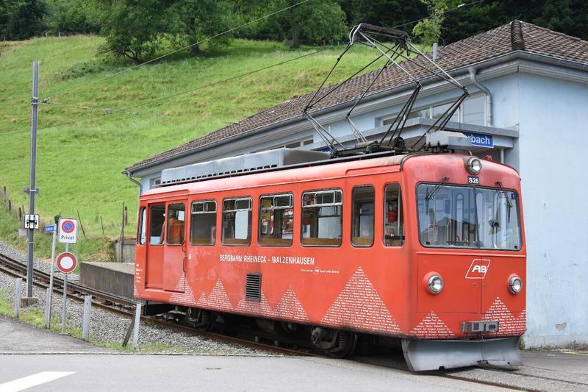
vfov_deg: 26.5
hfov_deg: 38.9
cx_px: 294
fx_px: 833
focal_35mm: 51
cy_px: 196
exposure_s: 1/800
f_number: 5.6
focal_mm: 34
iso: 400
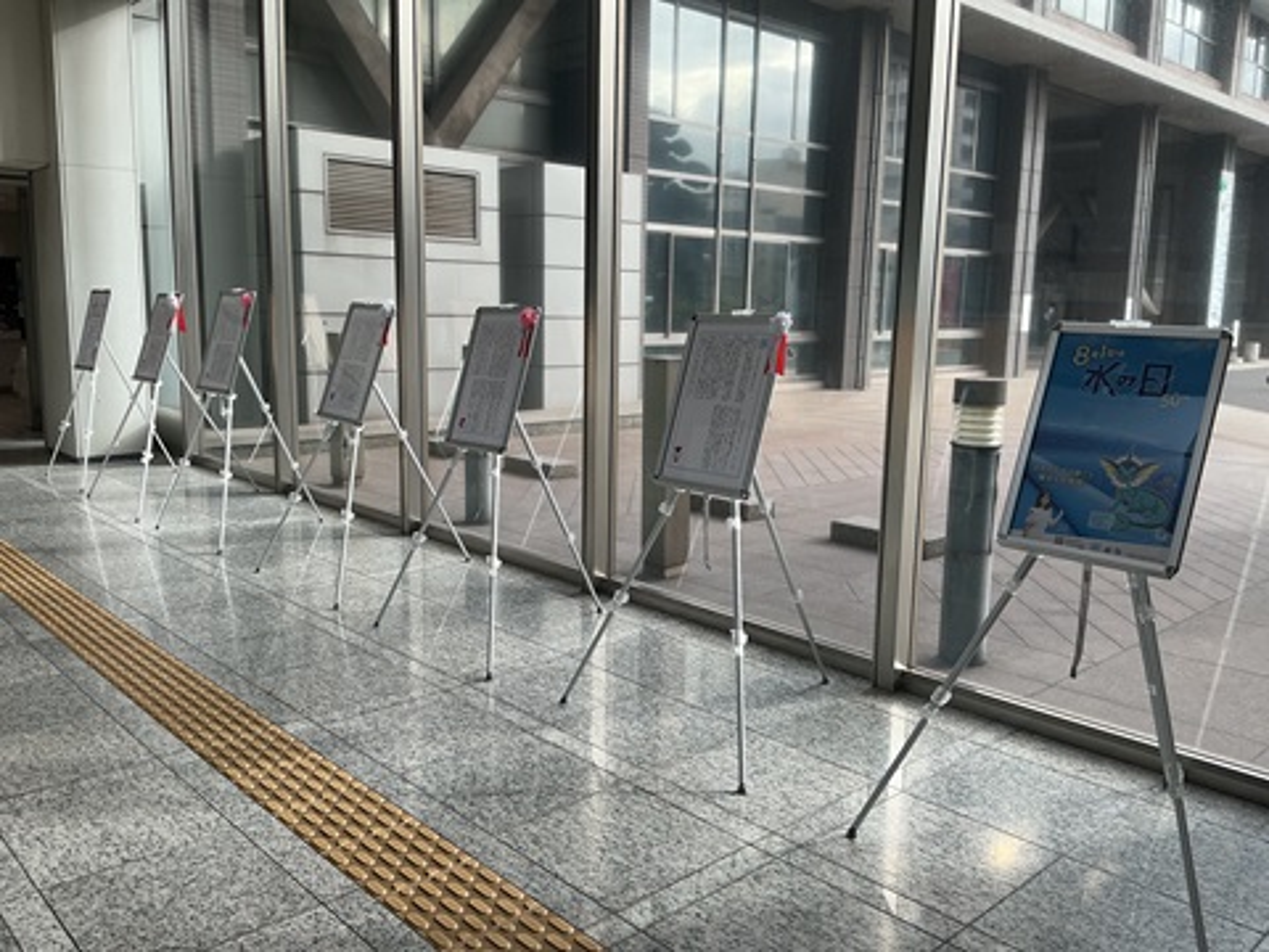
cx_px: 634
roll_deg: -1.0
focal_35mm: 29
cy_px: 476
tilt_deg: -9.2
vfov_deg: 48.2
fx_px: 1063
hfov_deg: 61.7
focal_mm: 3
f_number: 1.8
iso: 16
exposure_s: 1/134
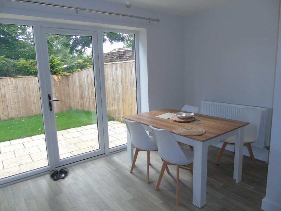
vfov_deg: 54.9
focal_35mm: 25
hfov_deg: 69.4
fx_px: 203
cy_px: 106
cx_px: 140
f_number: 3.4
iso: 80
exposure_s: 1/40
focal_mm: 4.4
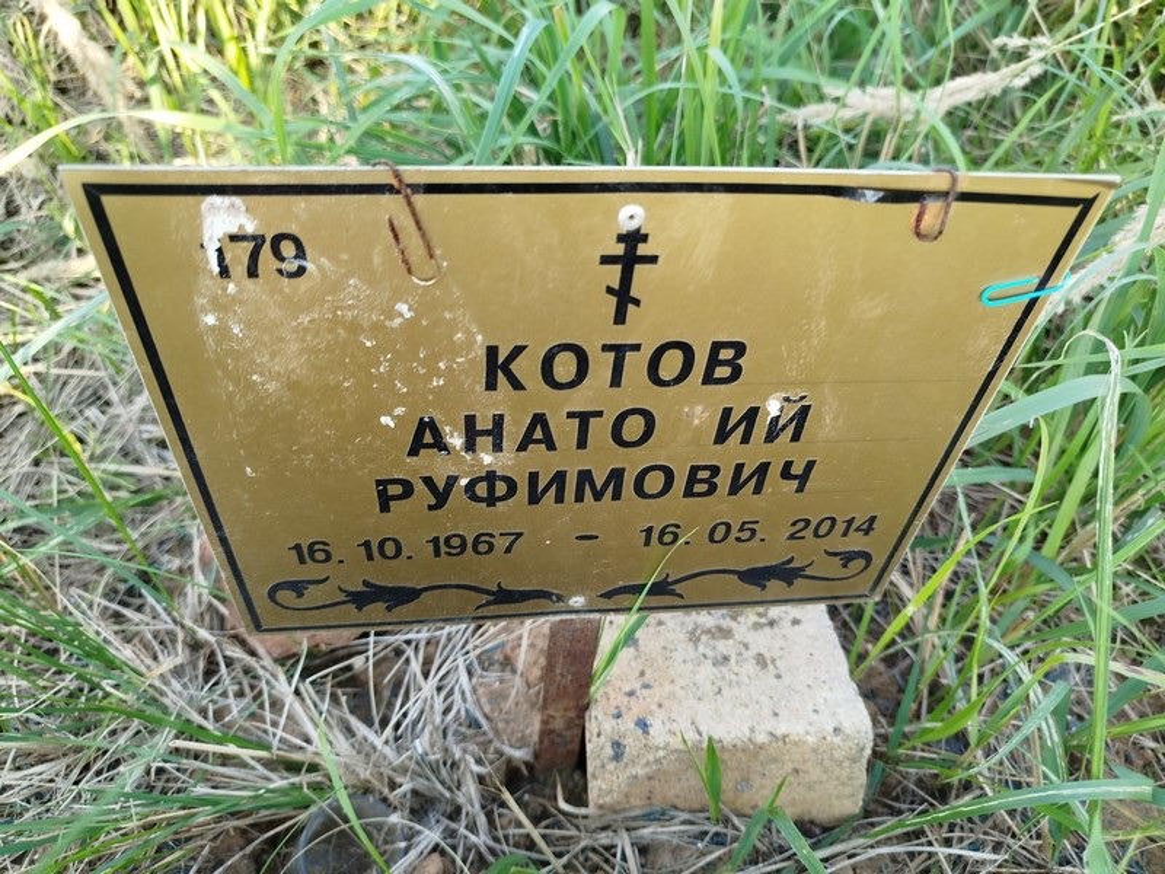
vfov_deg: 56.8
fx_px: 808
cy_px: 437
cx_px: 582
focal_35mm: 24
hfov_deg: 71.6
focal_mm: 5.31
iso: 80
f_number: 1.7
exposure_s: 1/50
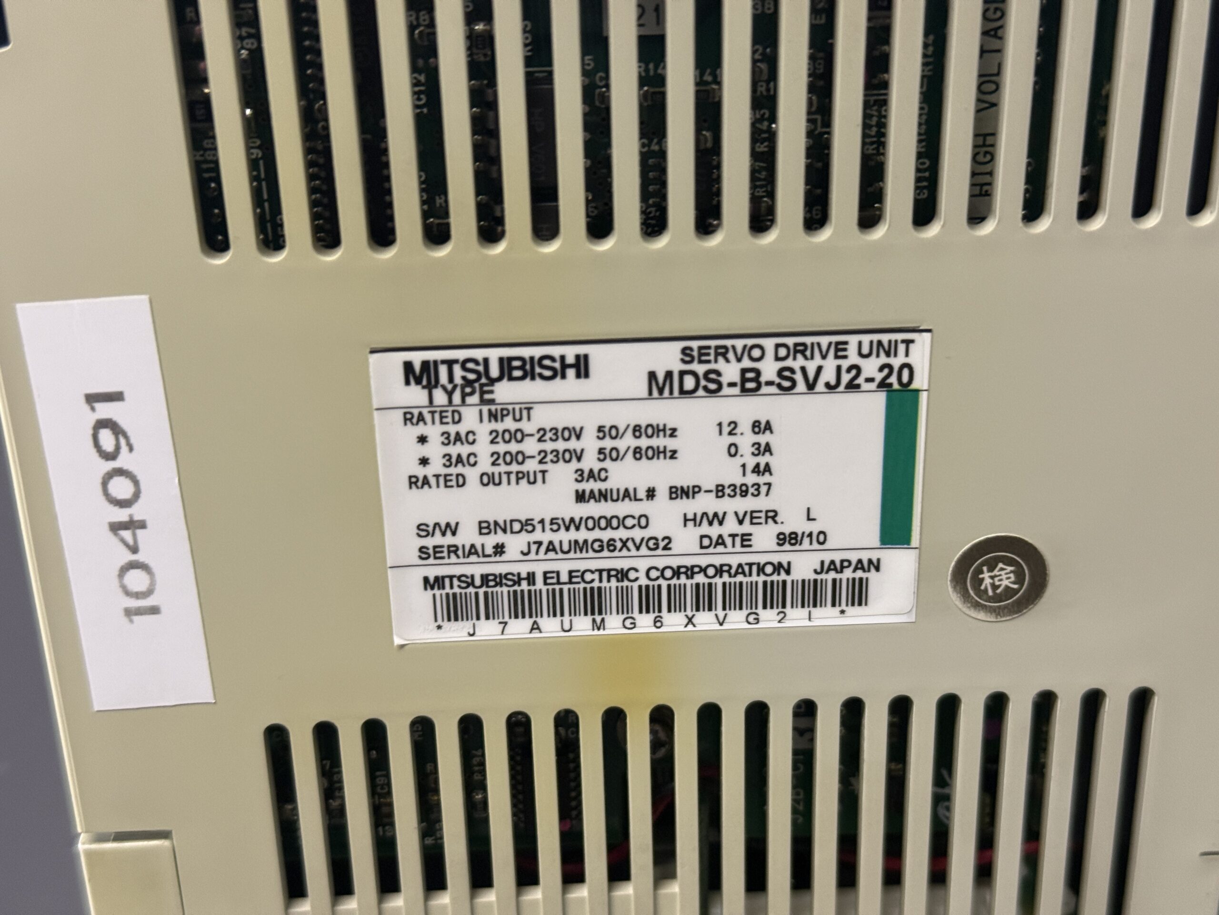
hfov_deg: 39.7
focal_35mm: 48
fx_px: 1690
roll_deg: +2.4
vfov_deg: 30.3
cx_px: 610
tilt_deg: -24.7
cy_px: 458
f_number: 1.78
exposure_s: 1/50
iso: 200
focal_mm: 6.76
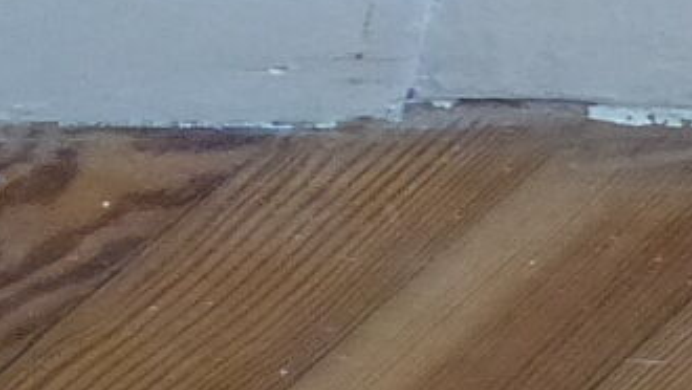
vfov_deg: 4.0
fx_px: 5581
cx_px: -677
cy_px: -130
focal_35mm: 304
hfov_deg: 6.9
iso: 400
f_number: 2.8
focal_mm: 6.4
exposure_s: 1/30
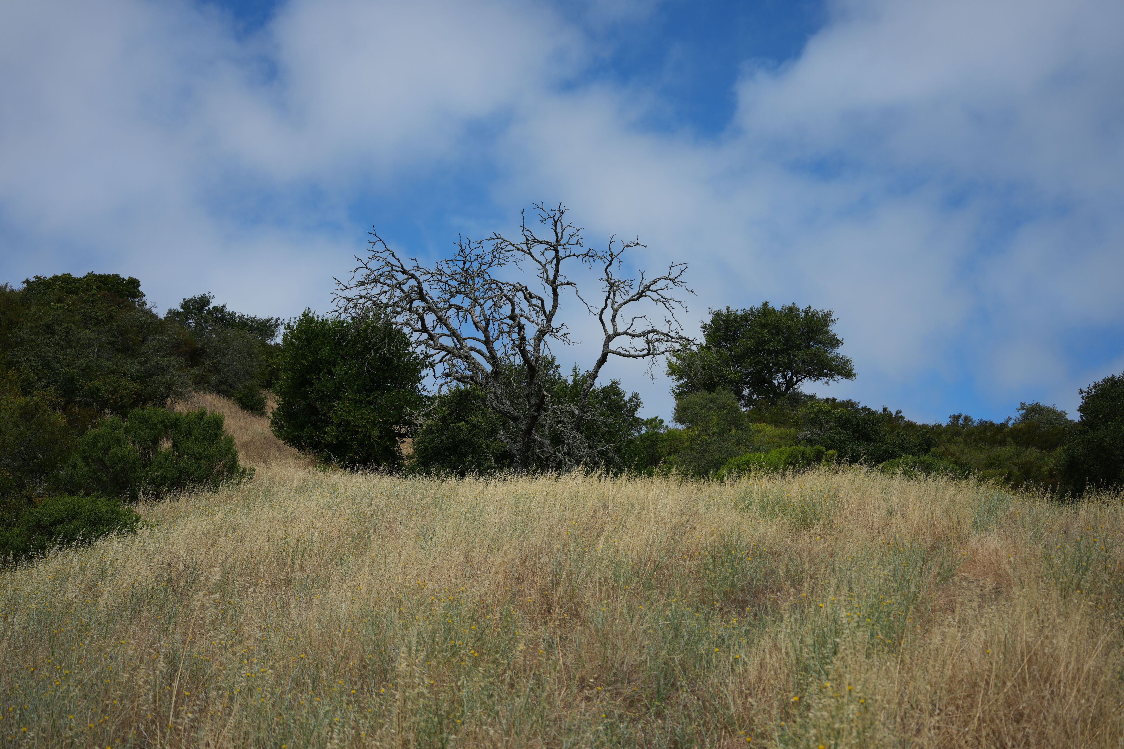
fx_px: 1561
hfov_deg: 39.6
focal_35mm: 50
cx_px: 562
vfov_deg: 27.0
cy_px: 374
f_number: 4.5
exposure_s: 1/1250
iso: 125
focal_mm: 50
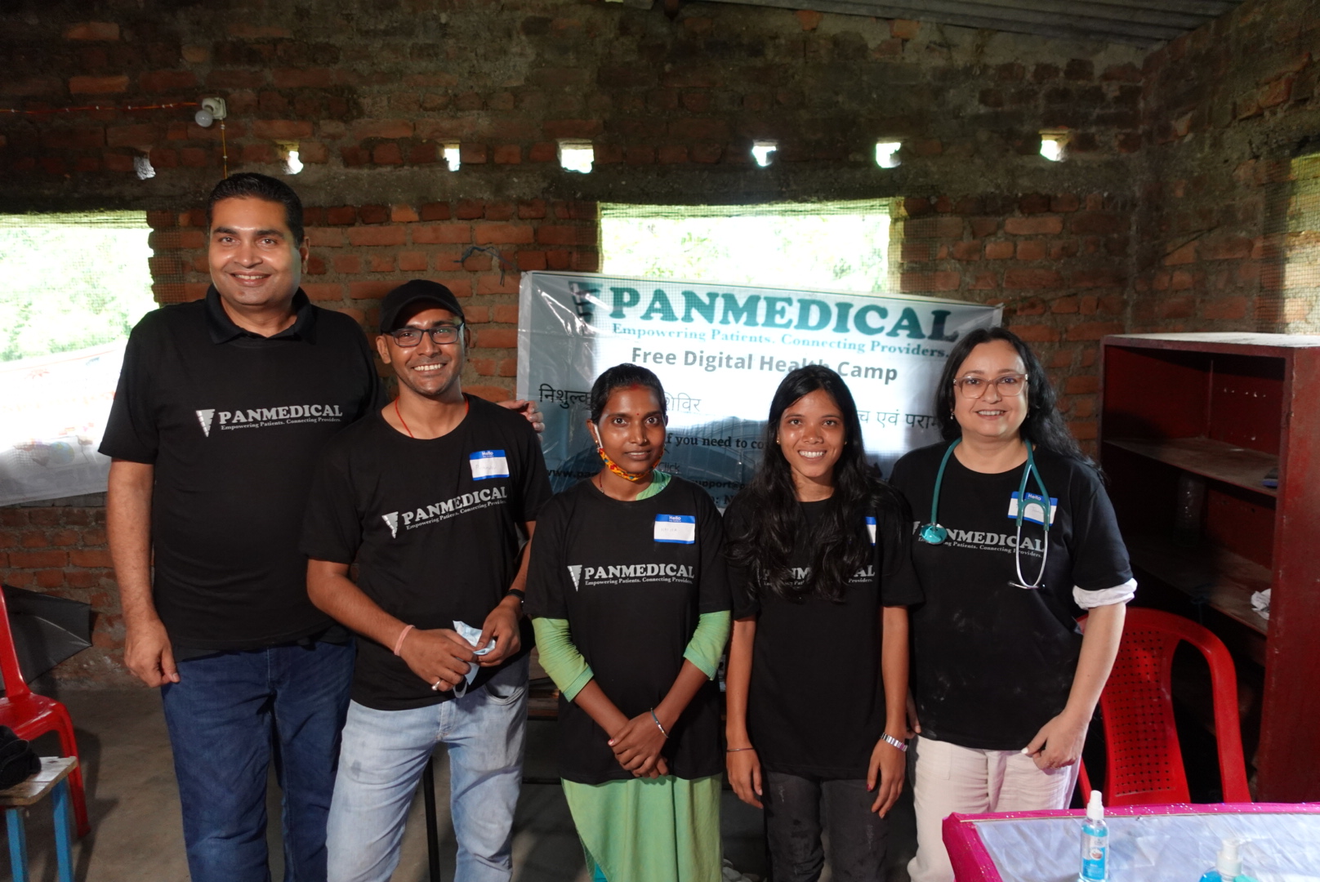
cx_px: 660
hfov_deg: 73.7
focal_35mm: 24
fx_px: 881
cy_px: 441
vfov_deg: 53.2
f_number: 1.8
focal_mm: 9.4
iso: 800
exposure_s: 1/25
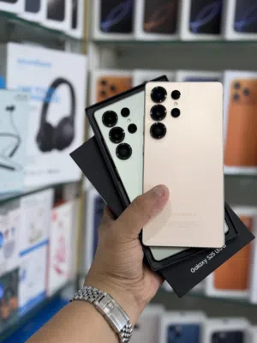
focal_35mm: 48
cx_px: 128
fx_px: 475
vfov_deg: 39.7
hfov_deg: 30.3
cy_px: 172
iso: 64
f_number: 1.78
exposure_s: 1/100
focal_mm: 6.76
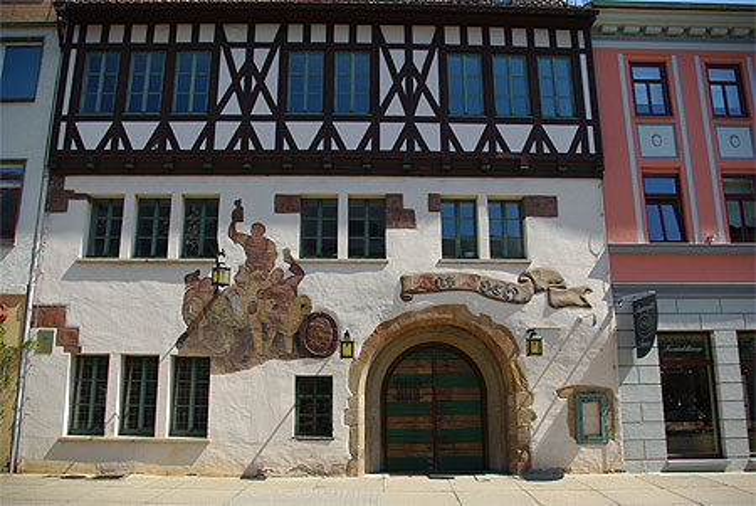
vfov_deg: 48.0
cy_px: 253
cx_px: 378
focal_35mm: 27
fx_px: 568
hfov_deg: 67.3
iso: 100
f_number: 6.7
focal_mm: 18
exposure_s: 1/250
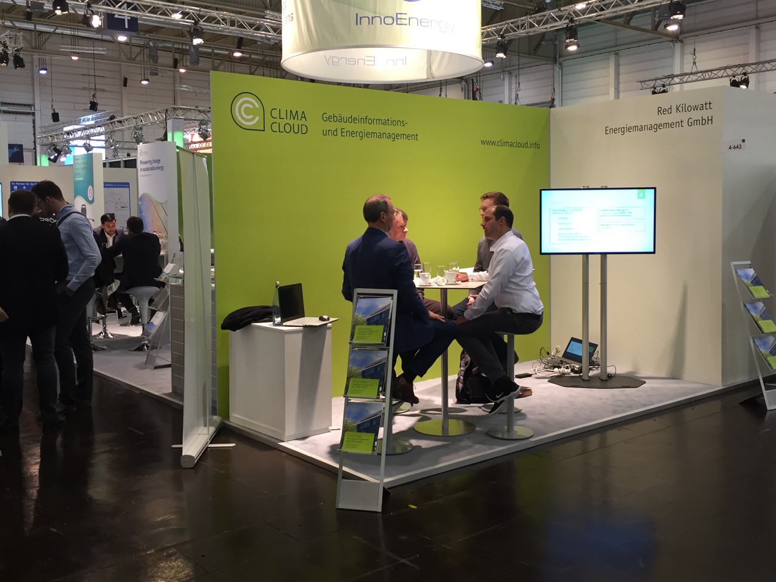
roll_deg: -0.3
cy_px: 261
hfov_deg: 51.3
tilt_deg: -3.0
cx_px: 407
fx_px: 807
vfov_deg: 39.6
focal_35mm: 36
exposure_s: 1/33
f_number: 2.2
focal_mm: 4.15
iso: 80
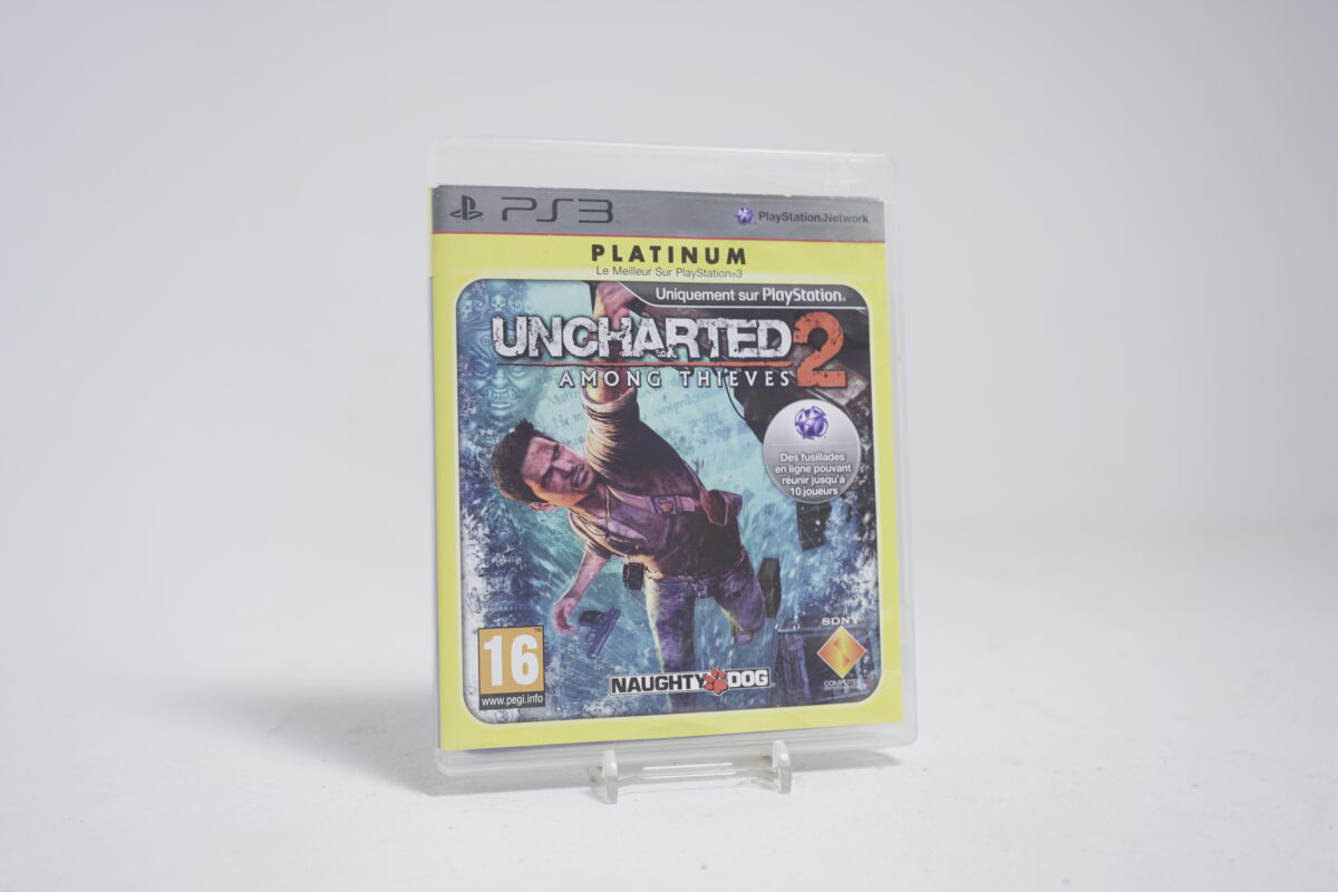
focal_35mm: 36
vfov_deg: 36.9
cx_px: 669
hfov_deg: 53.1
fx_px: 1338
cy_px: 446
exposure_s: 1/5
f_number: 5.6
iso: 100
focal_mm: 36
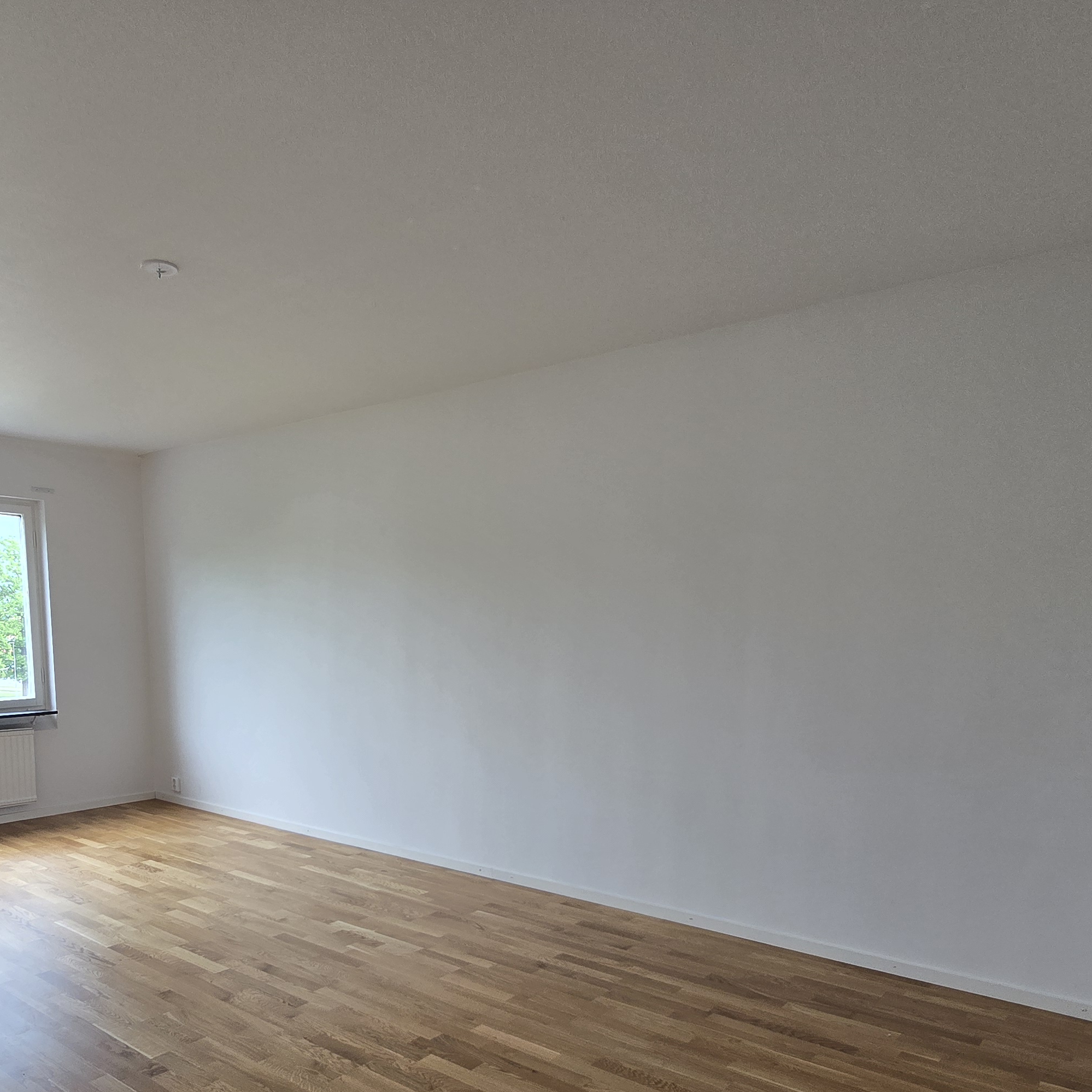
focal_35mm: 23
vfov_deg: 65.2
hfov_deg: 66.7
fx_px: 821
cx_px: 443
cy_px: 744
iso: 64
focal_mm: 2.2
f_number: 2.2
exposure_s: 1/120
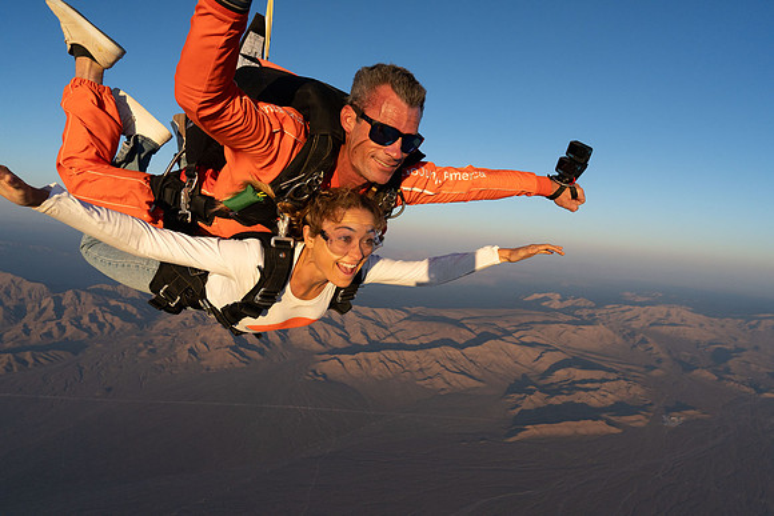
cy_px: 258
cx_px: 387
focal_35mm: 24
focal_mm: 24
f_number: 8
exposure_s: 1/2000
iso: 1250
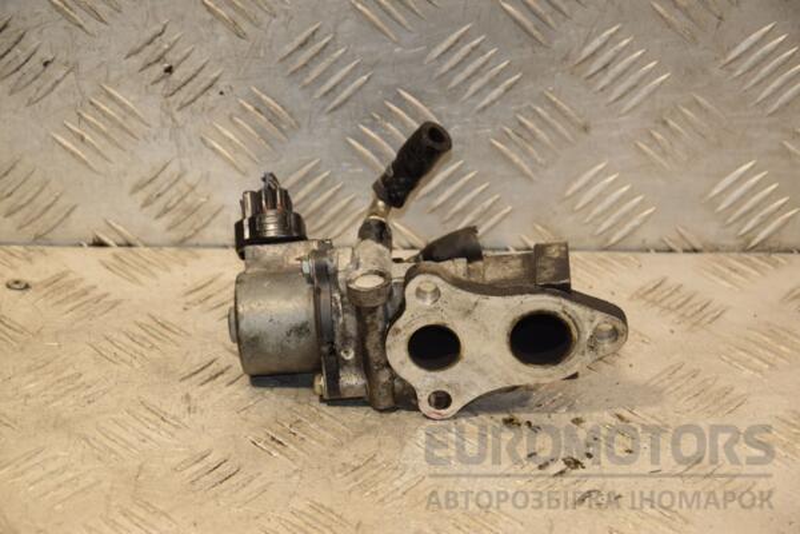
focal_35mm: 120
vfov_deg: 11.4
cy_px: 267
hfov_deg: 17.1
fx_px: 2666
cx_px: 400
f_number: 6.3
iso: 800
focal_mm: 80
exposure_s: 1/200
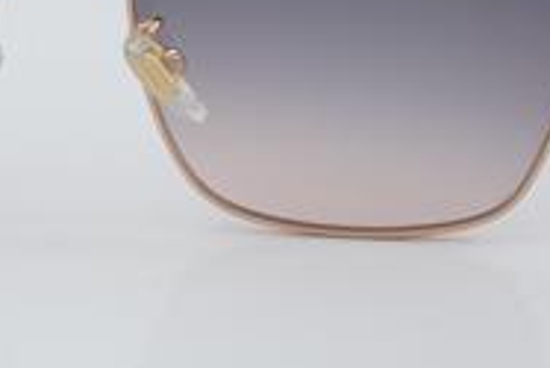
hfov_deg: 12.7
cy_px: 26
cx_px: 68
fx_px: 2446
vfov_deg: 8.6
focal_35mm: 160
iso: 100
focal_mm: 50
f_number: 32
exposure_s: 1/3
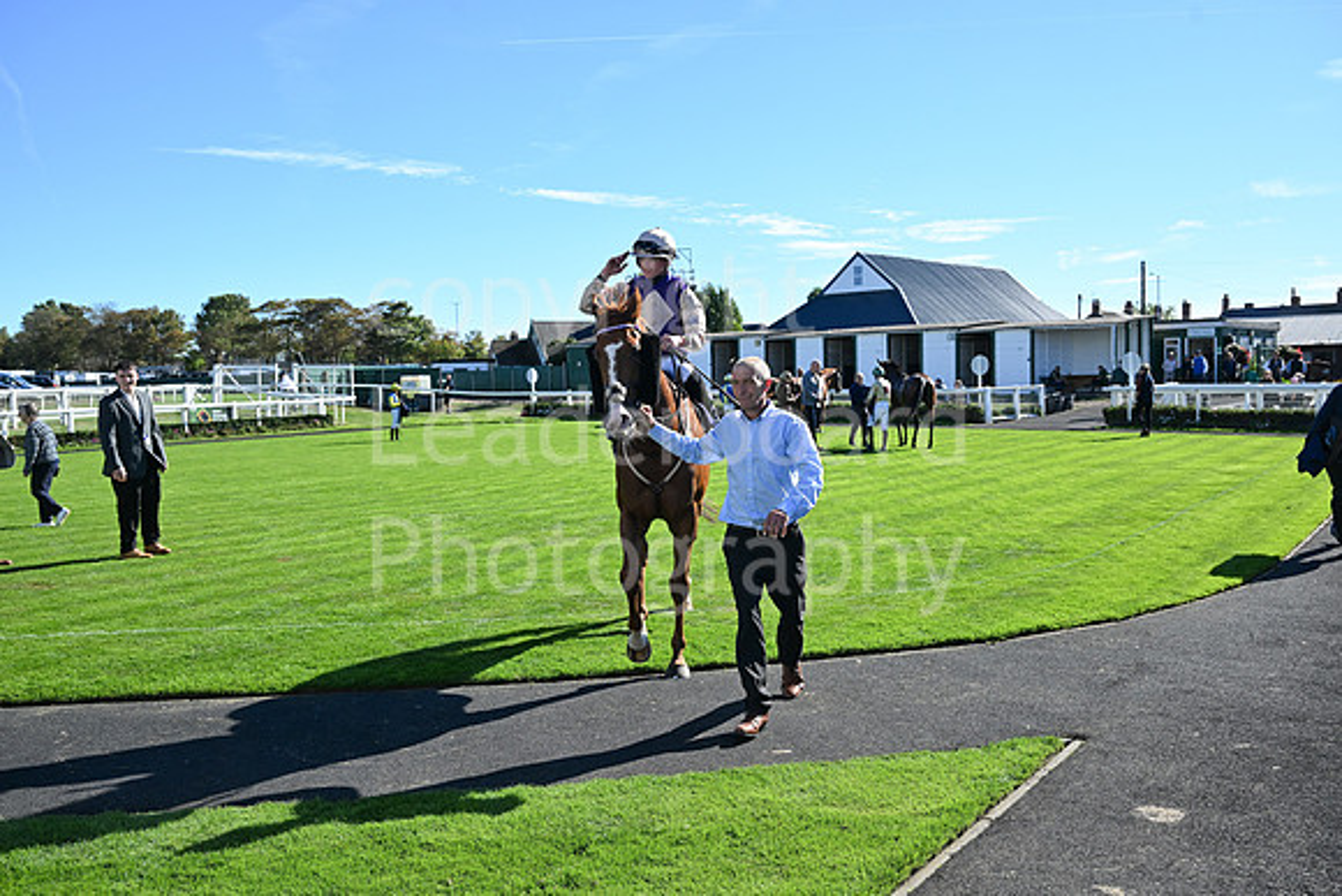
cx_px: 671
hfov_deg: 57.2
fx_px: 1230
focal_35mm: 33
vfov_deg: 40.0
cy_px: 448
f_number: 5.6
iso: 400
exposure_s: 1/1600
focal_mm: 33
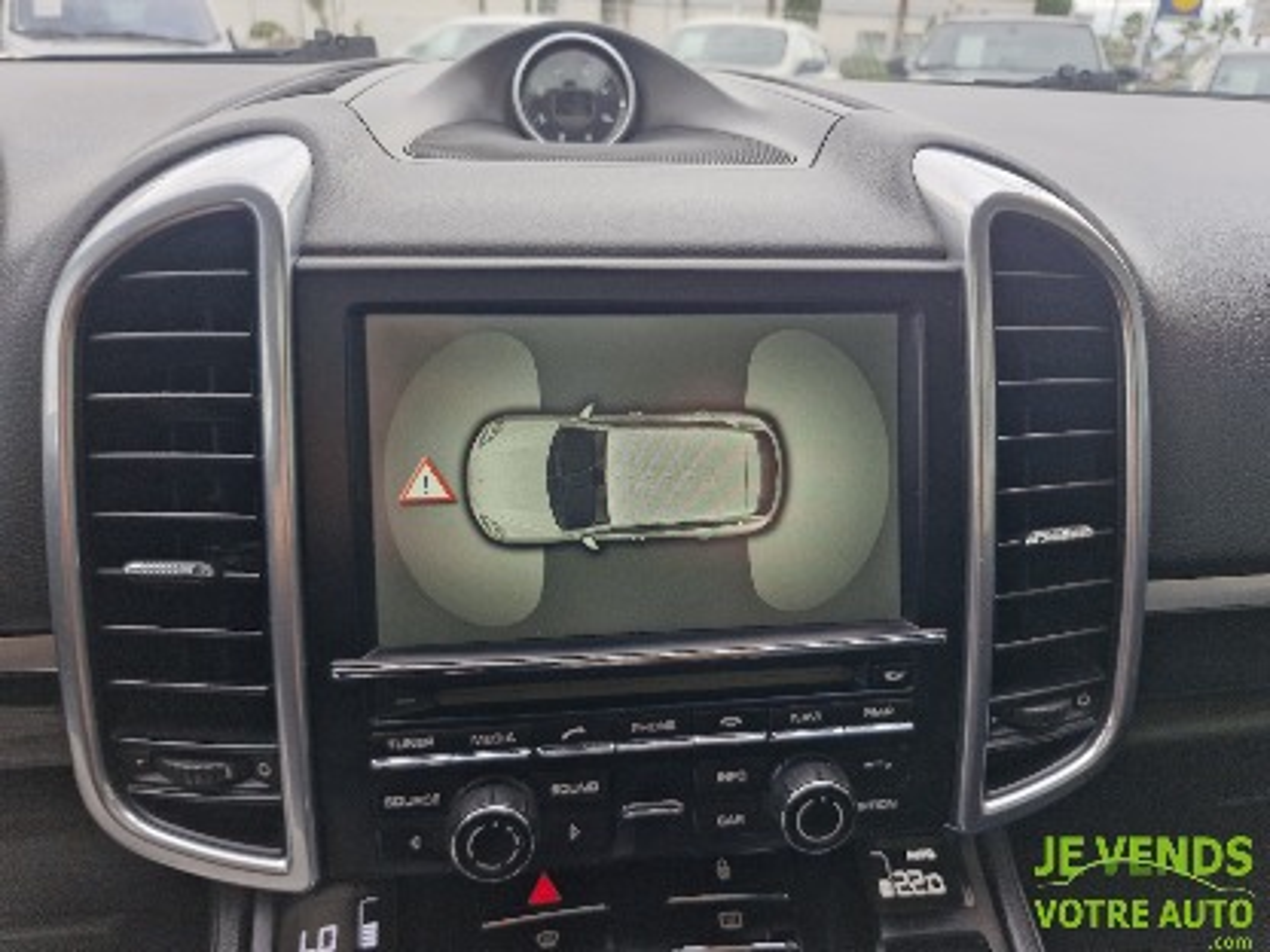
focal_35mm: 23
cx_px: 635
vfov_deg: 58.9
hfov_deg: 73.9
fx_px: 844
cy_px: 476
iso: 50
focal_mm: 5.54
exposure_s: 1/60
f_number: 1.8
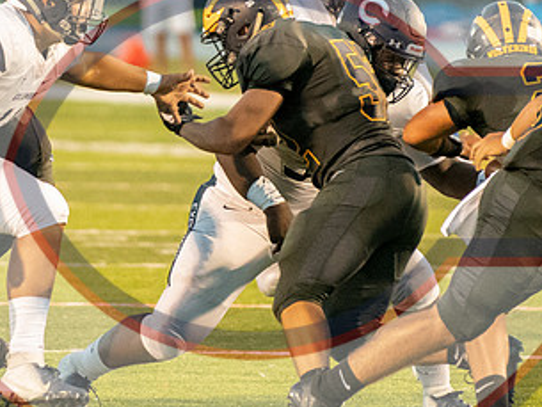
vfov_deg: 2.1
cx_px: 109
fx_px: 10855
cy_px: 75
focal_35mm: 693
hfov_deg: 2.9
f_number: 2.8
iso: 10000
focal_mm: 200
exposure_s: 1/1600
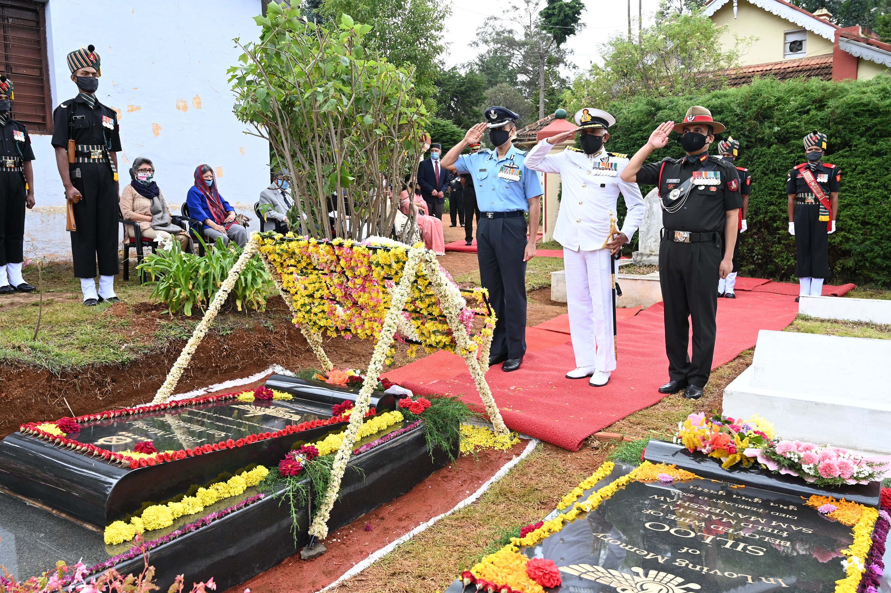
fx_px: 730
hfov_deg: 62.8
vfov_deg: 44.2
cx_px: 446
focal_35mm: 30
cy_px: 296
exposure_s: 1/125
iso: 250
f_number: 8
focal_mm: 29.5
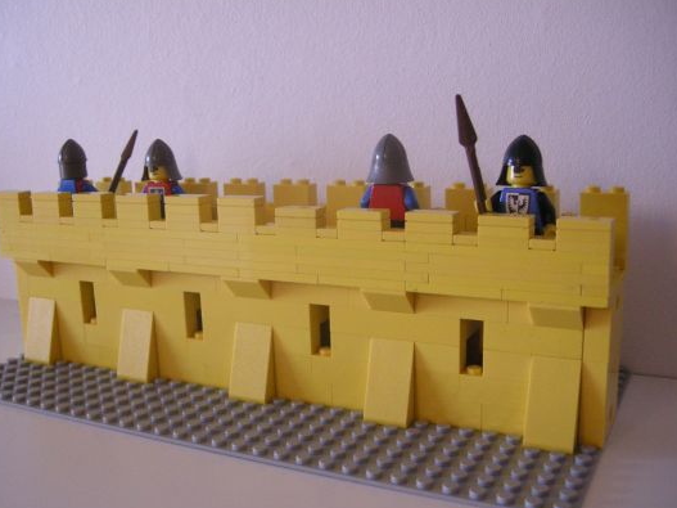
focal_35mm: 41
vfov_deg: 35.1
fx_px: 802
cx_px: 310
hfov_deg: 45.7
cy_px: 282
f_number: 2.7
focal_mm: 7.5
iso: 400
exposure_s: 1/25.7
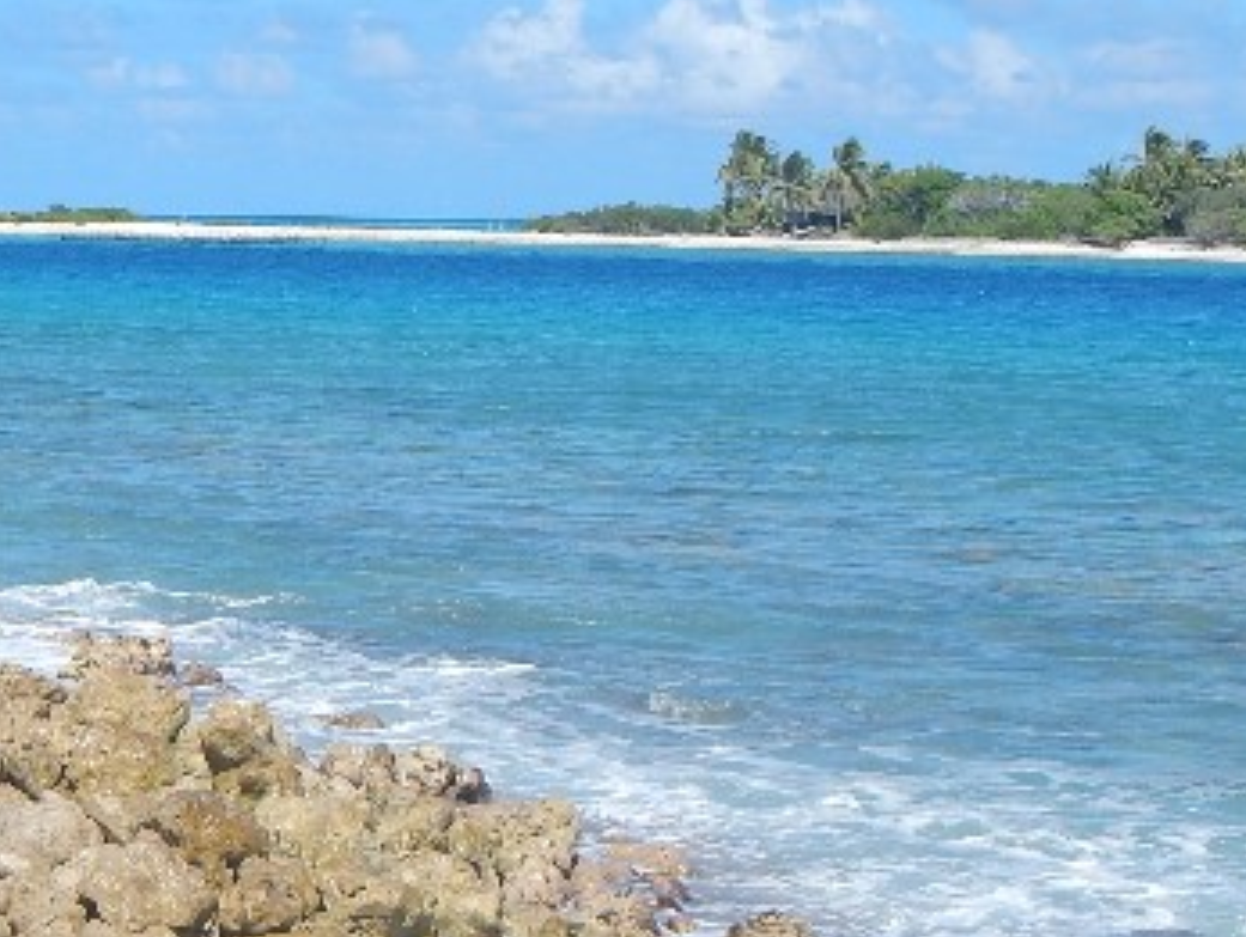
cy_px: 97
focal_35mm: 99
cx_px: 251
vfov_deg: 14.8
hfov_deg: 19.6
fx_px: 3567
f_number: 4
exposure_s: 1/1000
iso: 125
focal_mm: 7.7
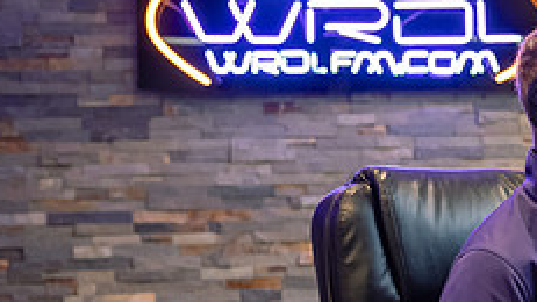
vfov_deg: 12.1
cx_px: 472
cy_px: 240
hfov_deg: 21.0
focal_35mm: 100
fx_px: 1424
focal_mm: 38
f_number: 2.8
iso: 1250
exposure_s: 1/60
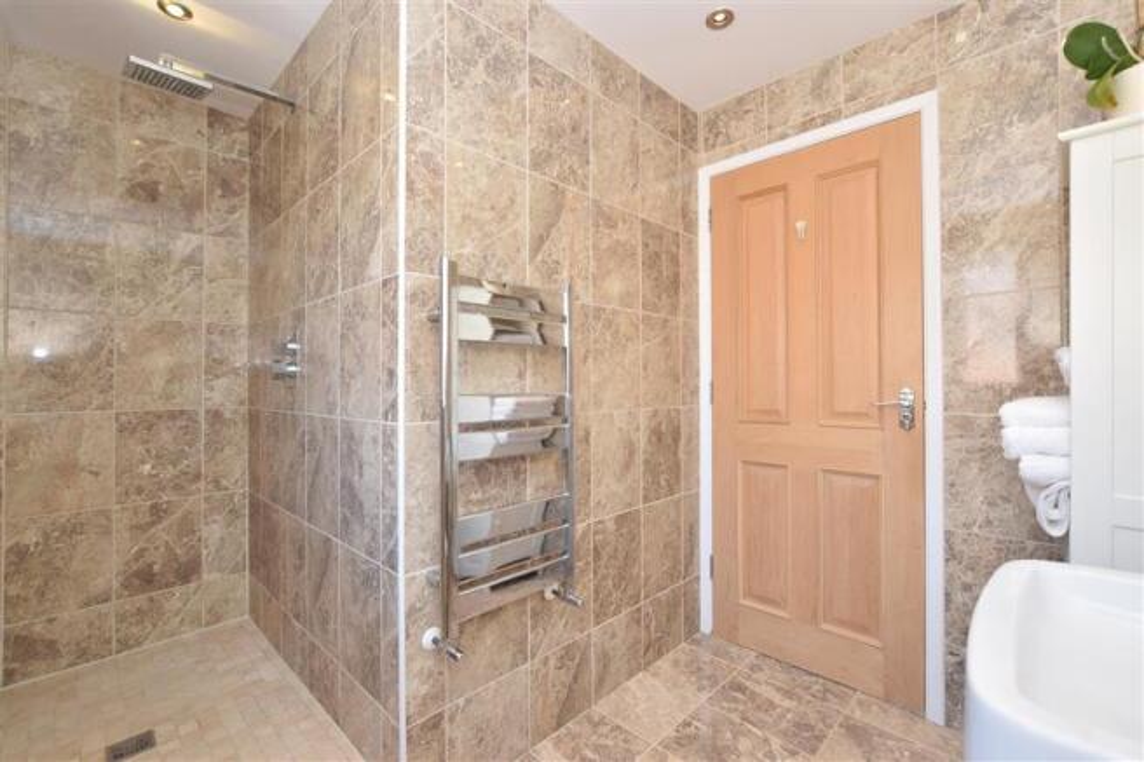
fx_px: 477
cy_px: 381
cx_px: 572
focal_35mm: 15
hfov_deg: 100.4
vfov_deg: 77.3
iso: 400
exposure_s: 1/40
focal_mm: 10
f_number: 8
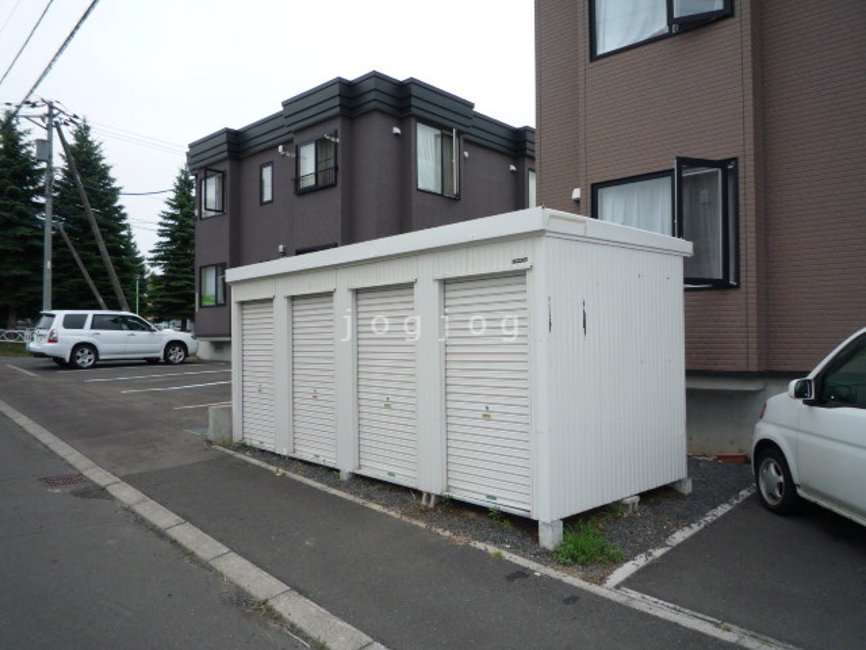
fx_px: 625
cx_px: 433
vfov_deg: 54.9
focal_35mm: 25
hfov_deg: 69.4
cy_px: 325
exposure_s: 1/640
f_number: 2.8
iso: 100
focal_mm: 4.4
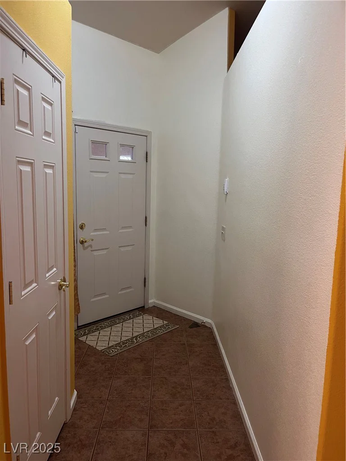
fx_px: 347
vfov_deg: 67.3
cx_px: 173
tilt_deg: -7.6
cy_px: 230
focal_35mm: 26
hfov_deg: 53.1
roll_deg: -1.2
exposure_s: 1/60
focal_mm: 5.1
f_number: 1.6
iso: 160
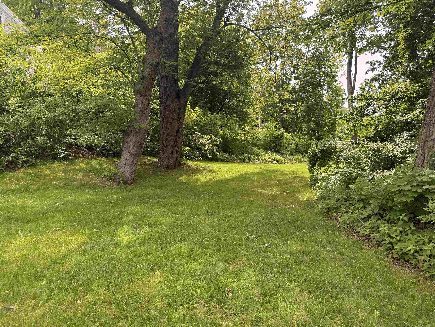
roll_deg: -1.2
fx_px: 302
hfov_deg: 71.6
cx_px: 218
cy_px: 164
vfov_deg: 56.8
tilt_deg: +0.8
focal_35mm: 24
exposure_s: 1/702
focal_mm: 6.76
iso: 100
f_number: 1.78
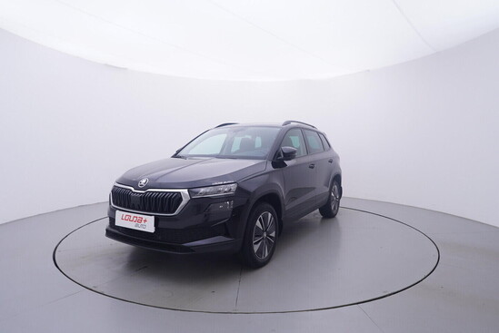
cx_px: 250
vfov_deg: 56.2
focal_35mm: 22
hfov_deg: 77.3
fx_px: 312
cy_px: 166
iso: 200
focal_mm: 15
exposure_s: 1/80
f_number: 5
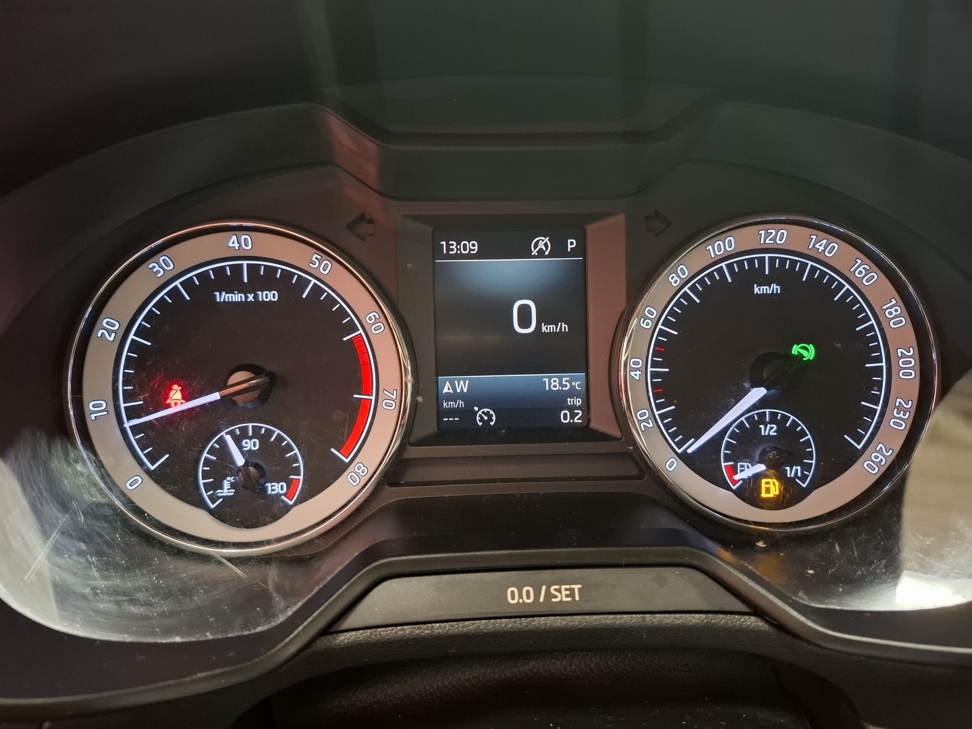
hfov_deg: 73.9
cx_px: 486
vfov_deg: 58.9
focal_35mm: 23
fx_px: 646
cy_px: 364
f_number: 1.8
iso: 800
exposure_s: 1/25
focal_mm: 5.54
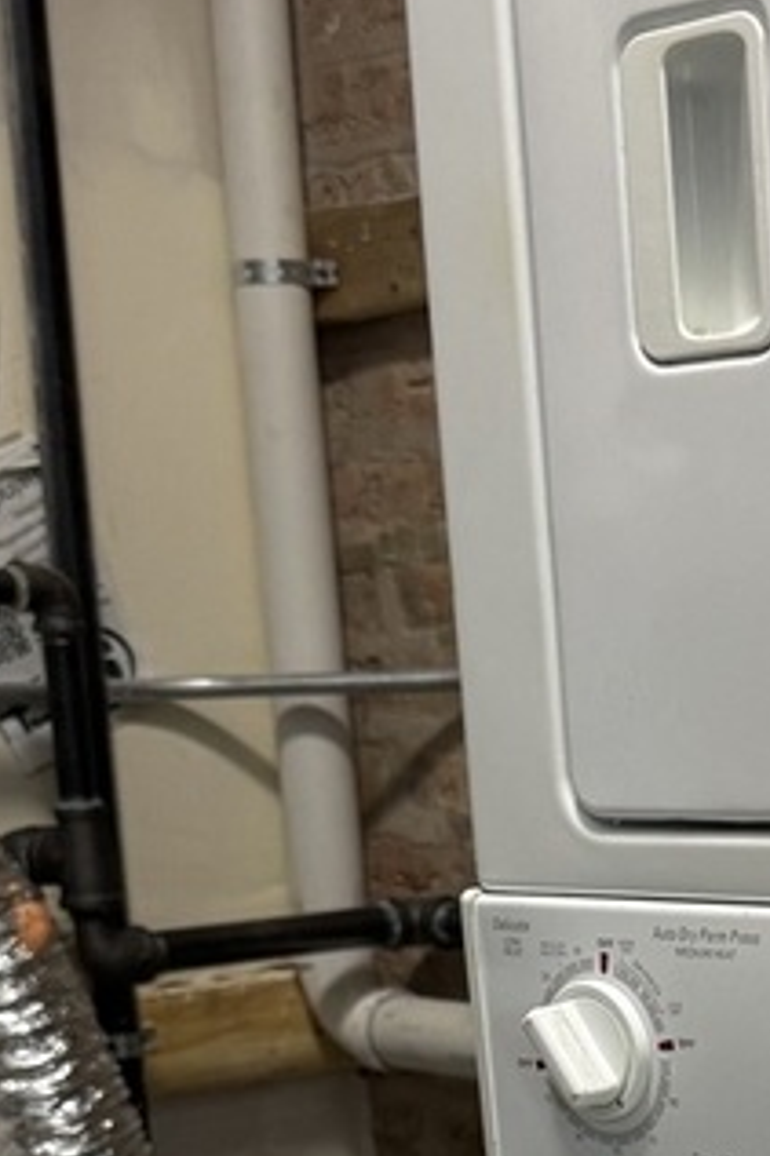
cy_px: 1152
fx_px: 2730
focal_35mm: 85
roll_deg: -0.3
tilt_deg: -10.4
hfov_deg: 15.1
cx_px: 1080
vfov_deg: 23.0
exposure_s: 1/60
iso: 125
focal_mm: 6.76
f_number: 1.78
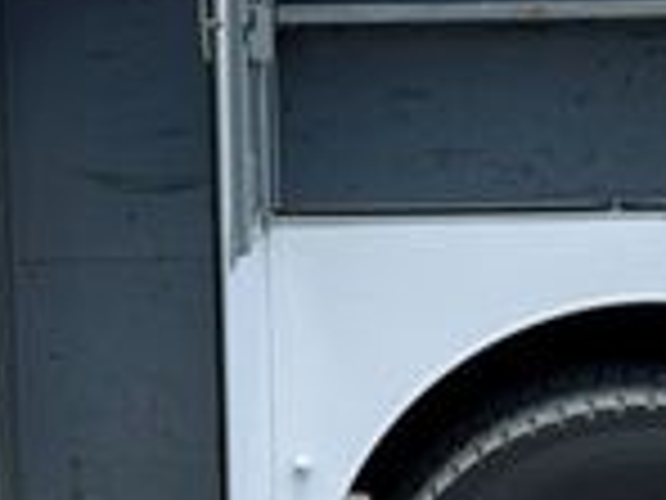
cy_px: 221
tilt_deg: -0.2
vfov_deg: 14.2
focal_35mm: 104
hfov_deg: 18.9
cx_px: 374
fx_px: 2001
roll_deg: +1.1
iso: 80
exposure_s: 1/3021
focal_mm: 6.76
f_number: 1.78
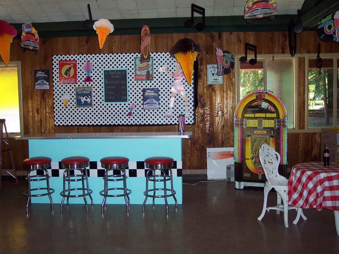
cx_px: 171
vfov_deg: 36.0
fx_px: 392
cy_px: 126
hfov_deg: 46.8
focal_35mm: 40
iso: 140
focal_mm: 8
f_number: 2.8
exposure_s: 1/60
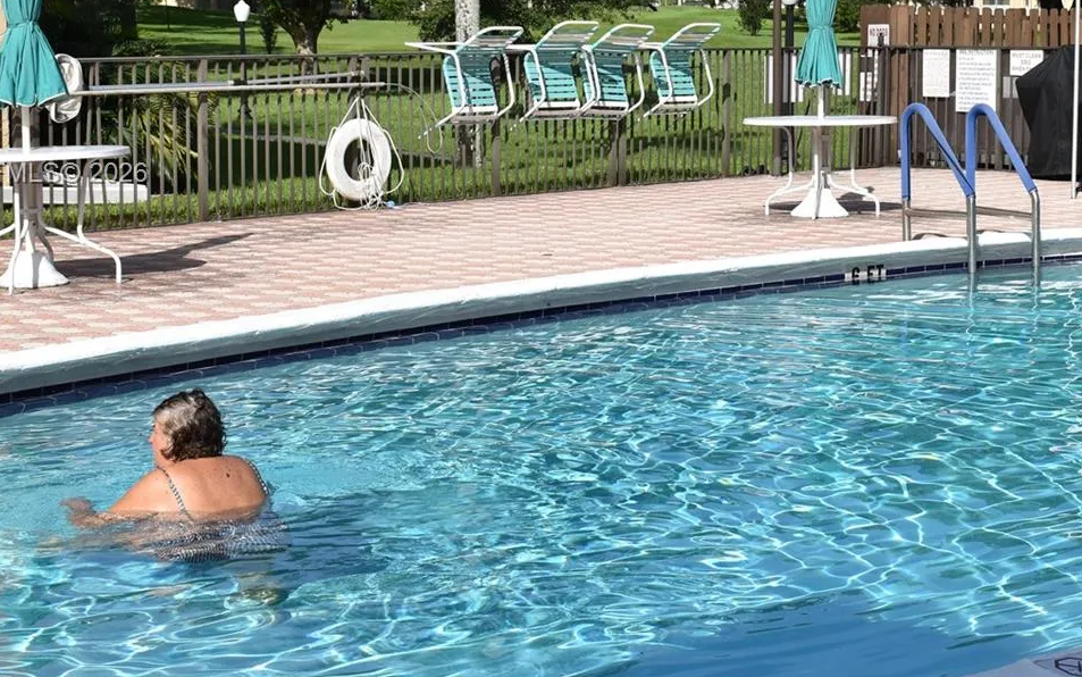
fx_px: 2271
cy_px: 175
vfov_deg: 16.9
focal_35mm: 77
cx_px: 703
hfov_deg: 26.7
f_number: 10
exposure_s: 1/400
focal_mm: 30
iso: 100
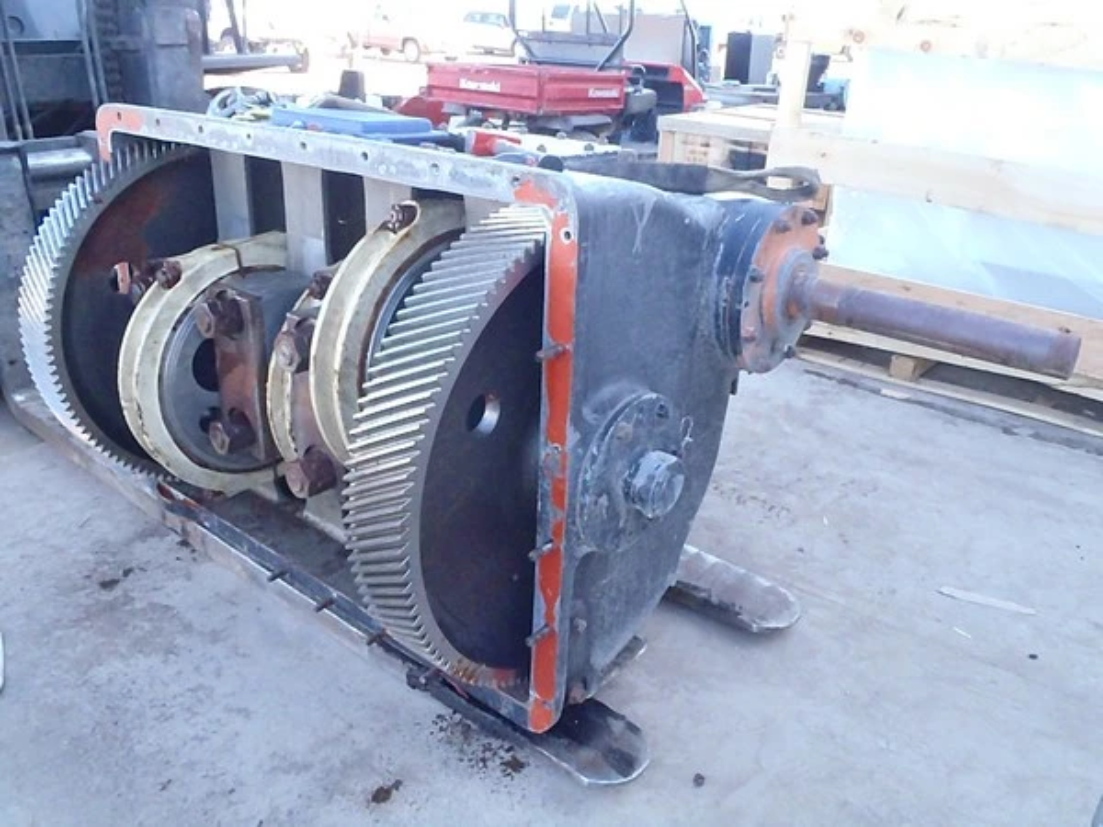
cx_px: 552
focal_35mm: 28
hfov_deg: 63.4
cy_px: 414
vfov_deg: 49.7
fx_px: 892
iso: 800
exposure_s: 1/160
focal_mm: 5
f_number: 3.9
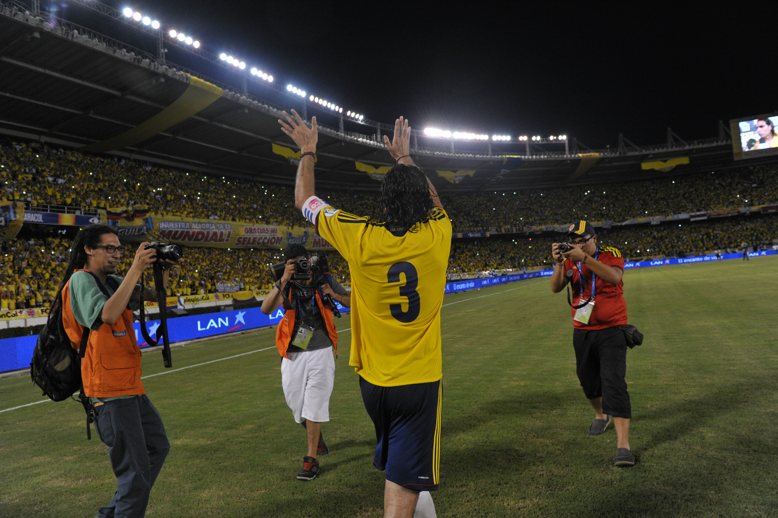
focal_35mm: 24
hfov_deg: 73.8
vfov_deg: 53.1
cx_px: 389
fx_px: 518
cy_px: 259
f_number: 6.3
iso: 4000
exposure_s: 1/500
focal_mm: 24
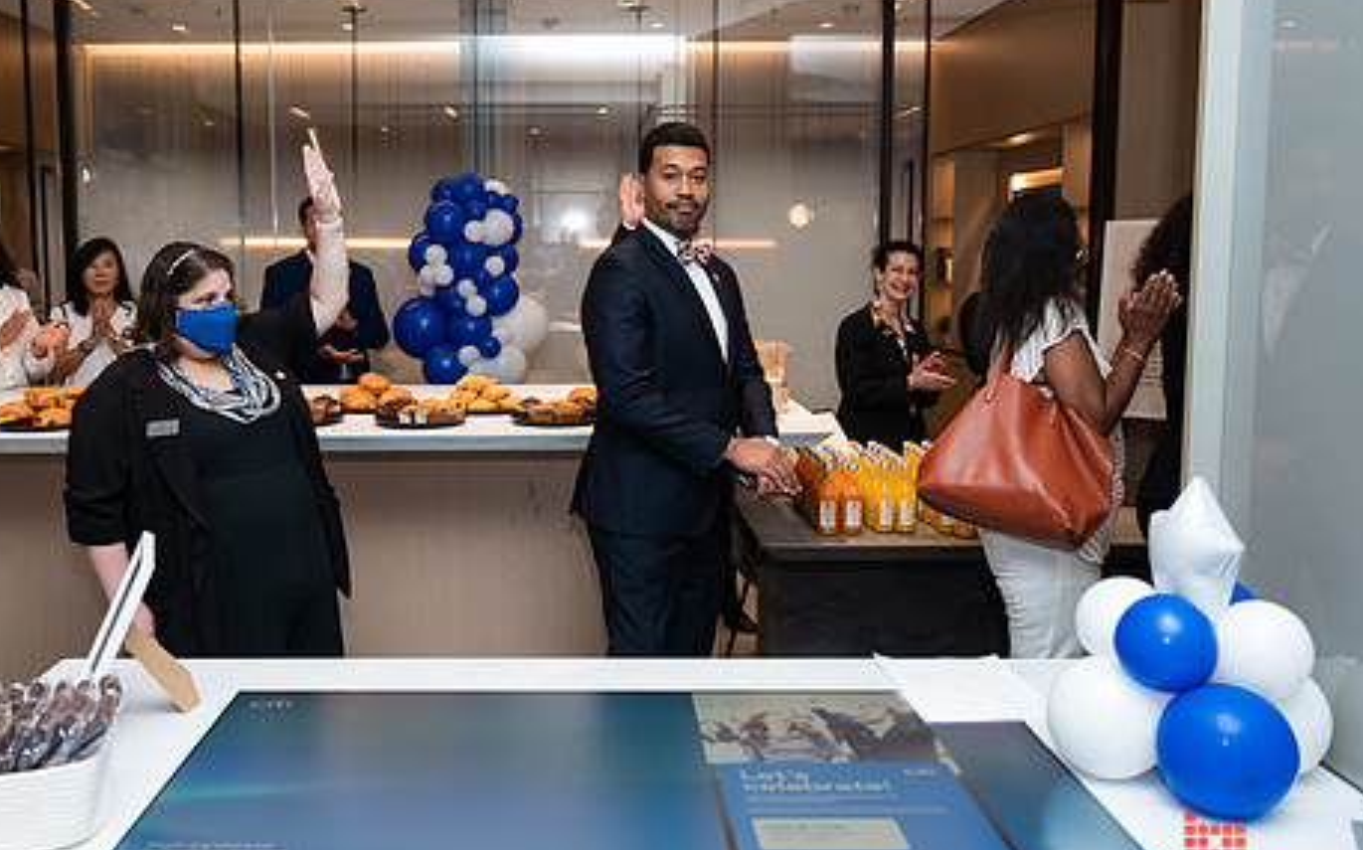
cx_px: 572
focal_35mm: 33
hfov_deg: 57.9
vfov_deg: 38.2
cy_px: 363
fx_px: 1225
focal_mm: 24
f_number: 3.2
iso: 400
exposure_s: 1/160
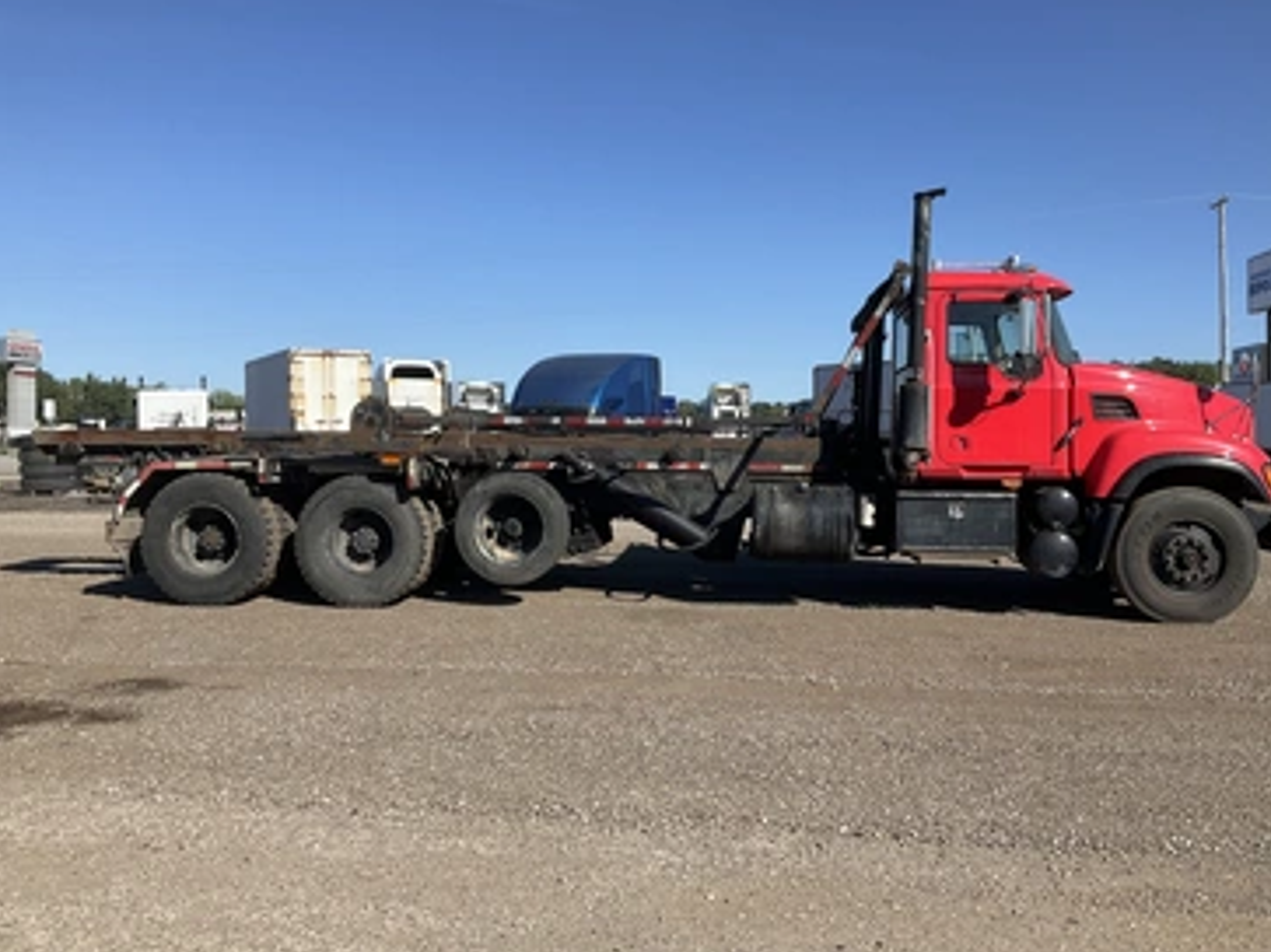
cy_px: 434
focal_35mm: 32
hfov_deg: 56.8
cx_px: 665
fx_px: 1175
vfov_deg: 44.1
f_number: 1.8
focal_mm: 3
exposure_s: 1/2141
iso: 25
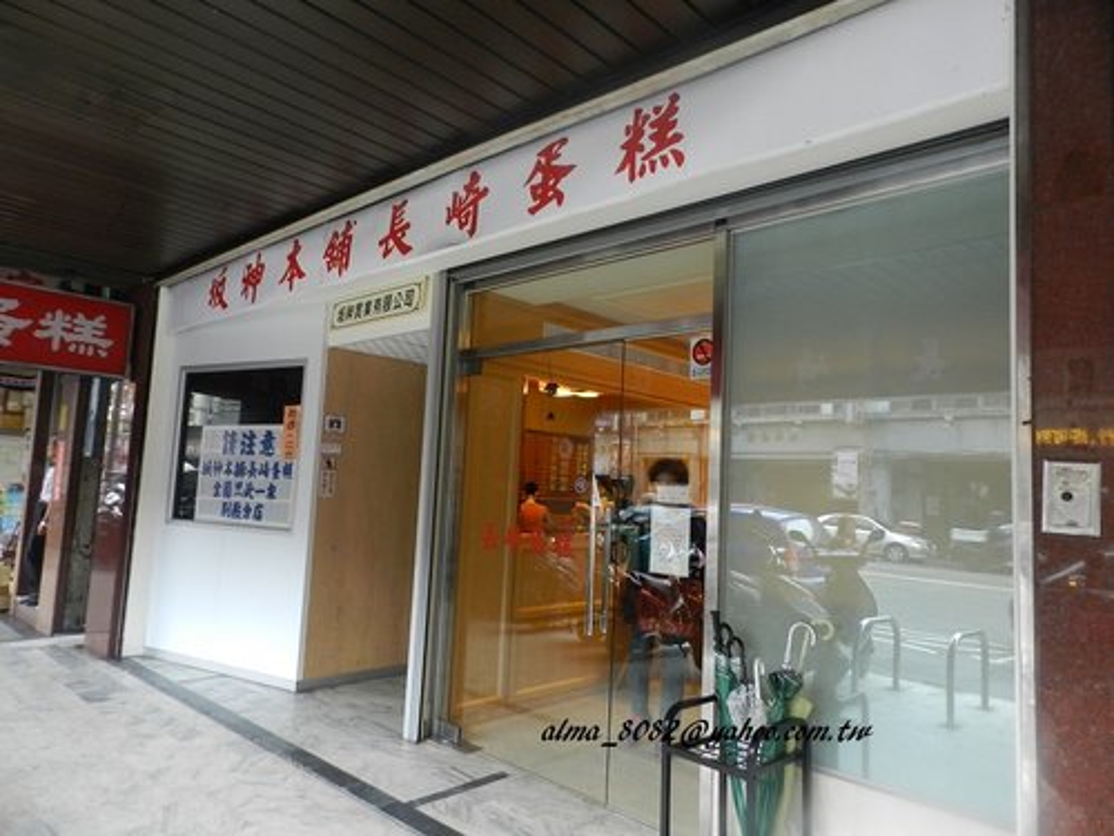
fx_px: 740
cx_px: 557
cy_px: 418
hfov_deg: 73.9
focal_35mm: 23
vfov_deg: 58.9
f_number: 3.4
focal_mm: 4
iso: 360
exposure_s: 1/30
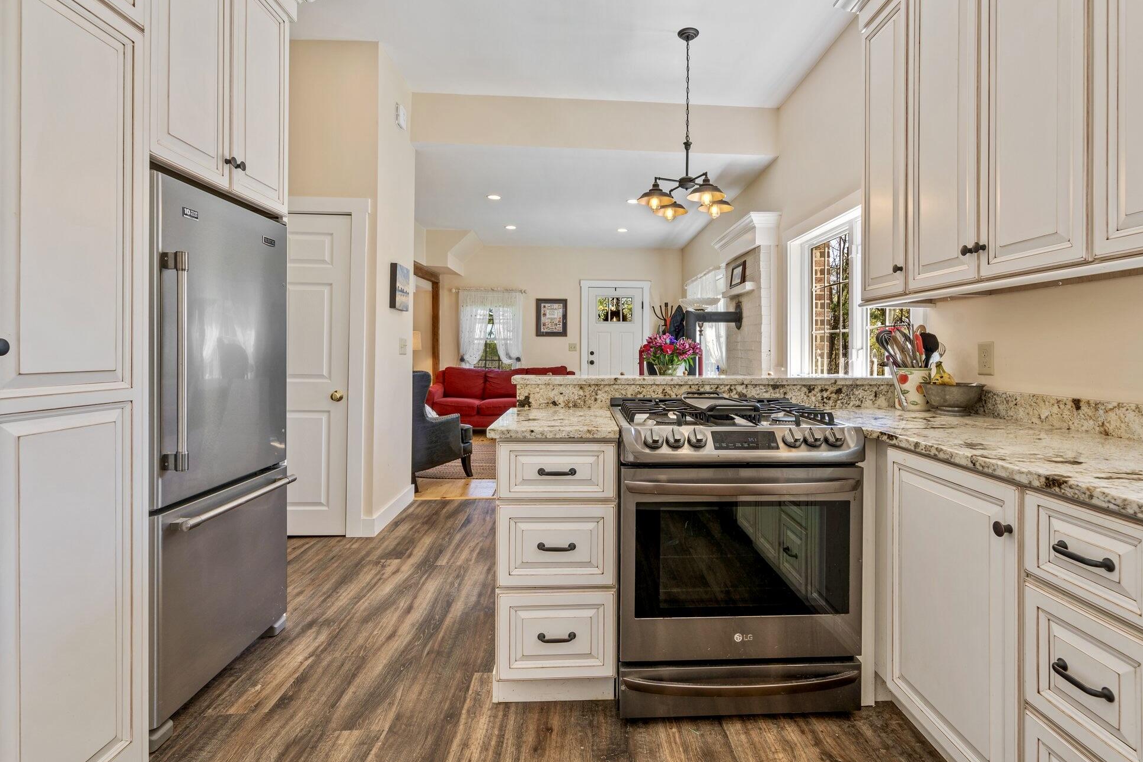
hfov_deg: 93.2
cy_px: 366
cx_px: 606
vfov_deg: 70.4
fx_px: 540
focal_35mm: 17
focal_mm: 16
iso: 80
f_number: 9
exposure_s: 1/3
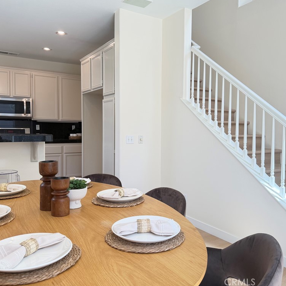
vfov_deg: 55.6
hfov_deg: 55.6
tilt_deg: -2.5
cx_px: 152
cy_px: 141
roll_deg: +0.2
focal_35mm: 29
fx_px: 271
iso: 160
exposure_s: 1/222
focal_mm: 6.76
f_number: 1.78
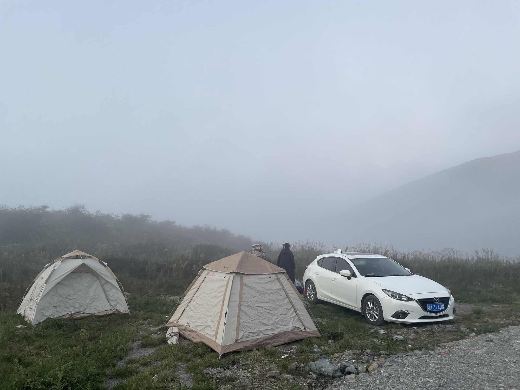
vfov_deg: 53.1
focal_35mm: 26
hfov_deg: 67.3
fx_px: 391
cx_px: 260
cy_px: 195
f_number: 1.6
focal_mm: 4.2
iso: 125
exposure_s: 1/102
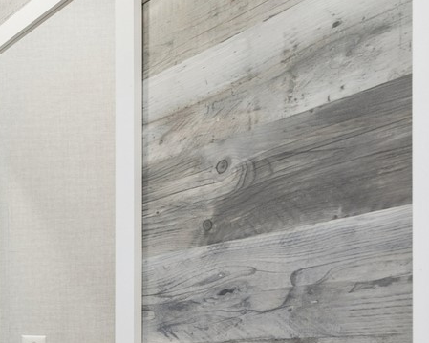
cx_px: -311
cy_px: 350
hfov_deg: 22.0
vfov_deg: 24.2
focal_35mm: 60
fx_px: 762
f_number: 8
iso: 400
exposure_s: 1/40
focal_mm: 14
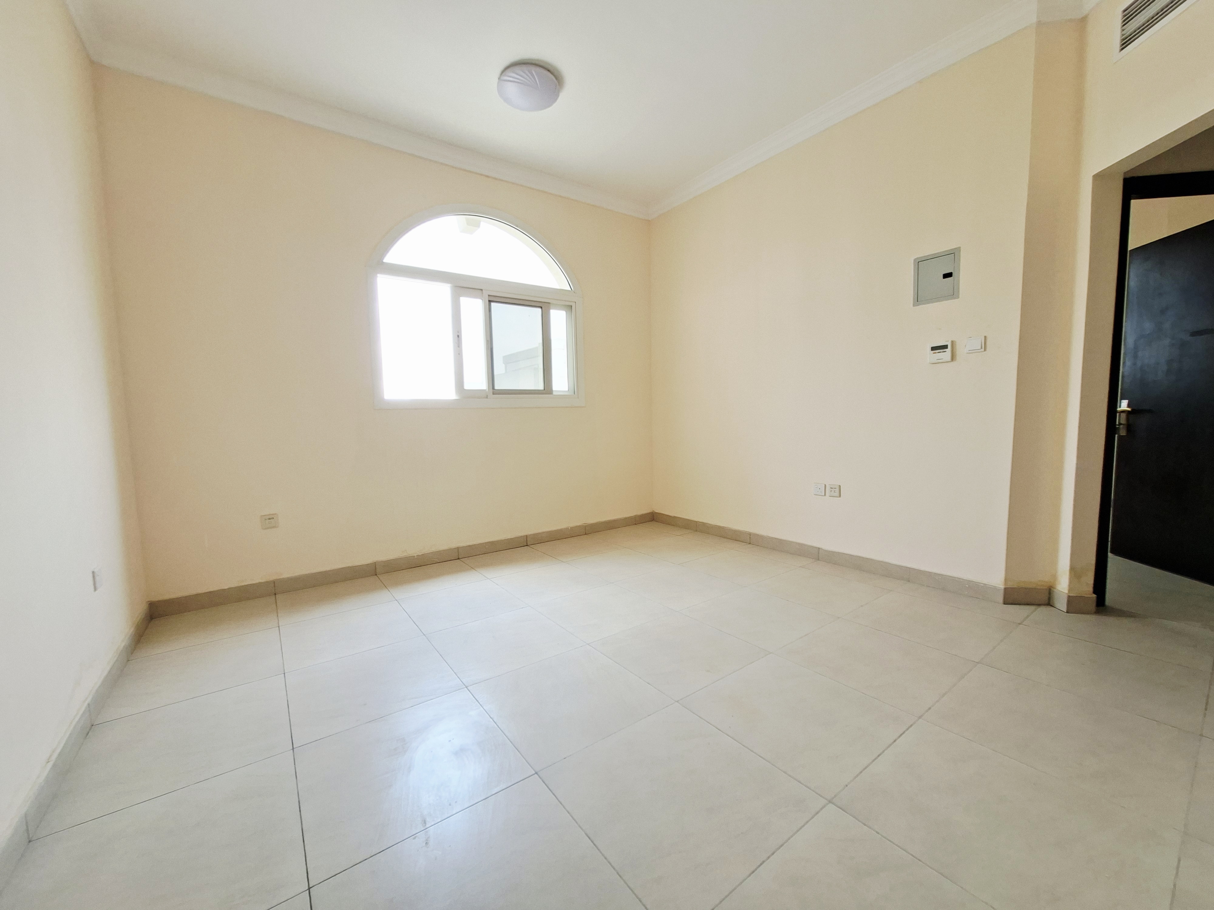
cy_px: 455
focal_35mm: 13
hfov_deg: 106.2
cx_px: 607
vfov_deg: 89.9
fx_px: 456
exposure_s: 1/40
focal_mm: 1.74
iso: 40
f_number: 2.2
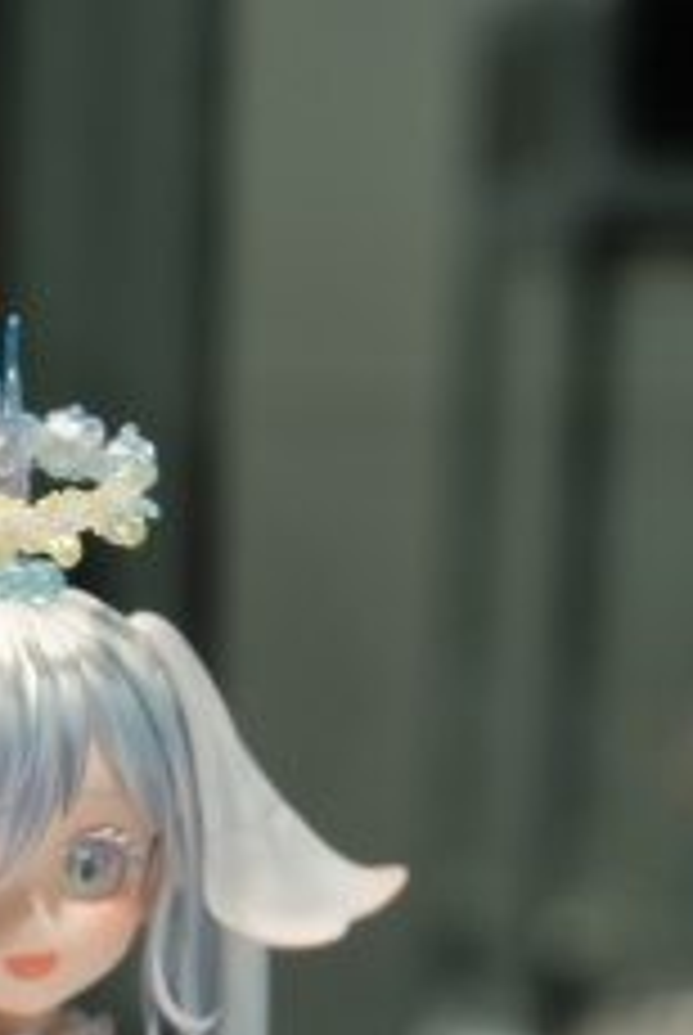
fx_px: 5095
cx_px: 25
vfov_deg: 11.2
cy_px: 1508
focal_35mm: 177
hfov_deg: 7.8
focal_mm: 34
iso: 400
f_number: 5.6
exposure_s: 1/180
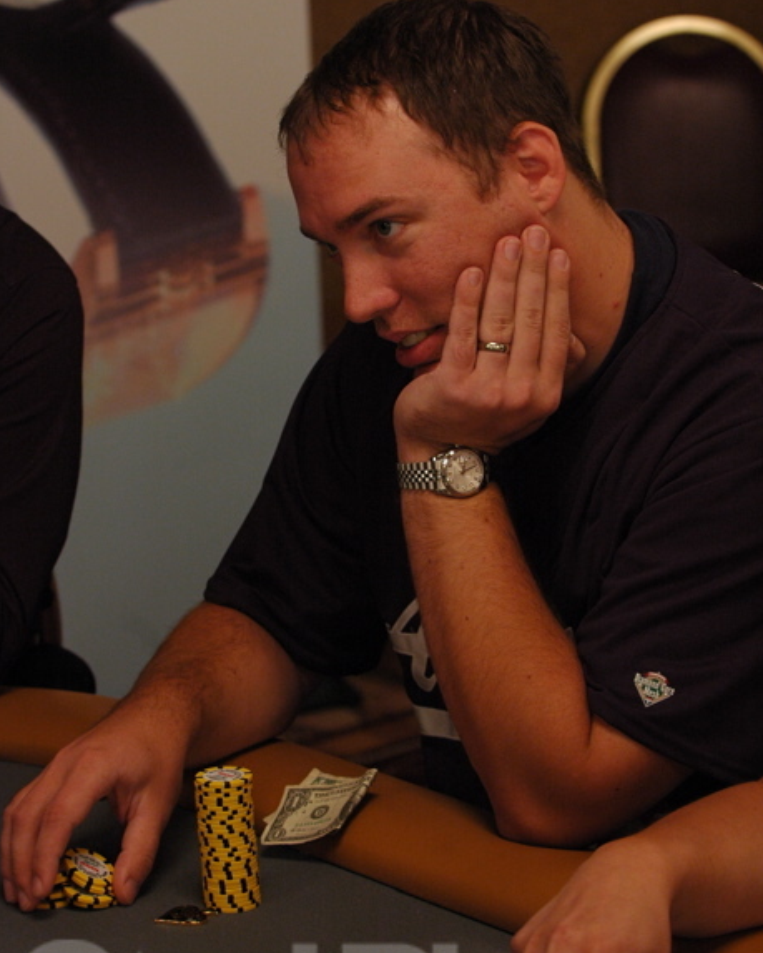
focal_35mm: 120
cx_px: 379
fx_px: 3385
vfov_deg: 16.0
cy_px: 531
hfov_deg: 12.9
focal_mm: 70
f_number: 4.5
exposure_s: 1/60
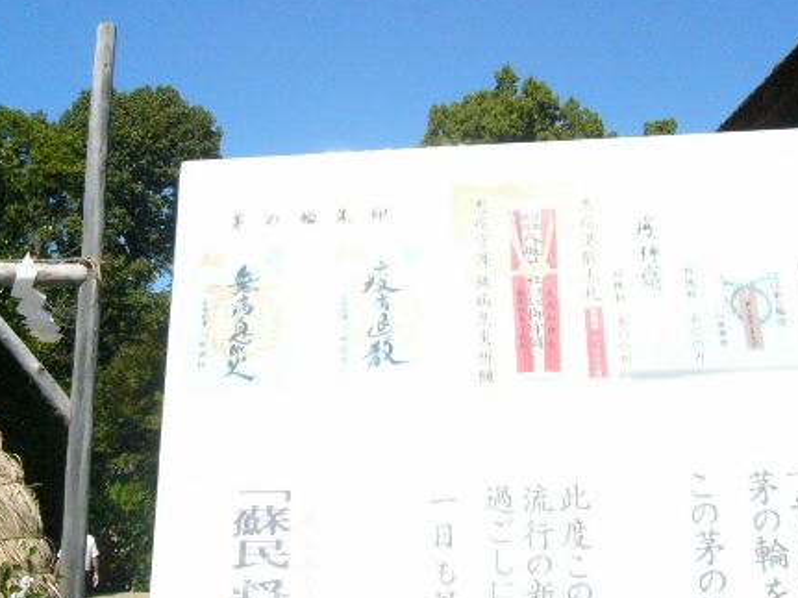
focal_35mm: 52
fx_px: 1198
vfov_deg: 27.7
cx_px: 394
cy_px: 165
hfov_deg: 36.8
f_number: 8
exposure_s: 1/2000
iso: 400
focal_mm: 5.8
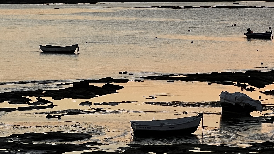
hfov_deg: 9.7
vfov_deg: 5.5
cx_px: 315
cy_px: -33
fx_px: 1591
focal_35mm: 219
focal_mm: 9
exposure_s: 1/250
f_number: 2.8
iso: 32
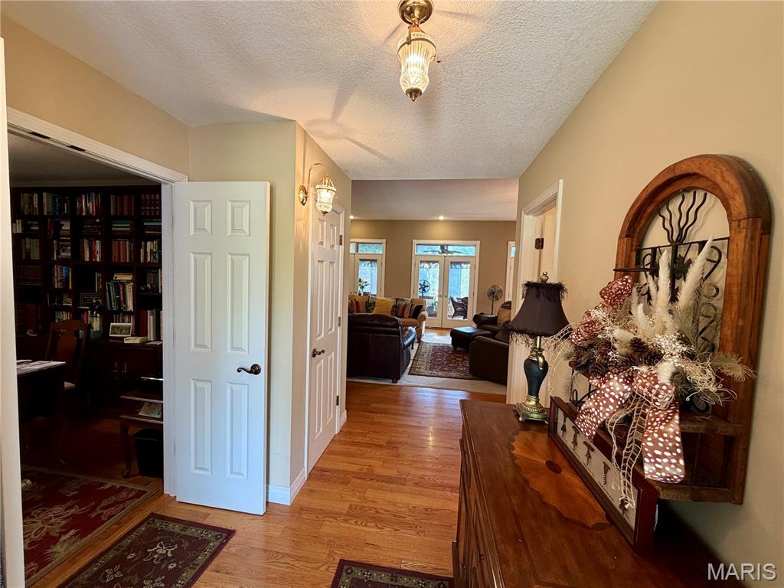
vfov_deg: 85.7
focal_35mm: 14
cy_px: 294
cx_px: 392
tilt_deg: -3.7
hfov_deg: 102.1
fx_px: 317
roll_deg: -1.5
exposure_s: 1/60
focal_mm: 2.22
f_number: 2.2
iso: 200
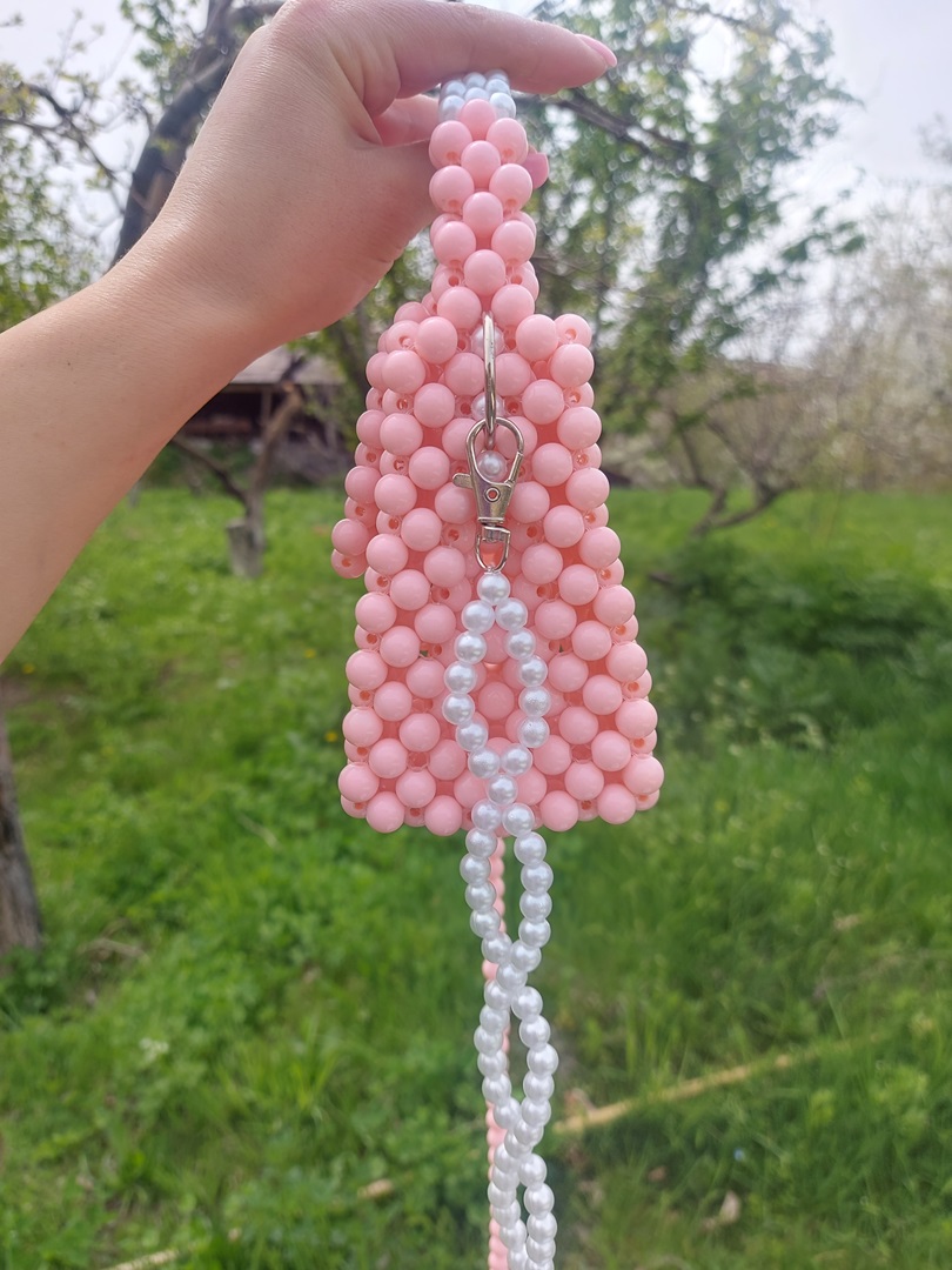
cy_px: 635
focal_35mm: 24
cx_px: 476
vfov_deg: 71.6
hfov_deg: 56.8
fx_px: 880
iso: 32
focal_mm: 5.23
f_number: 1.8
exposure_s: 1/669
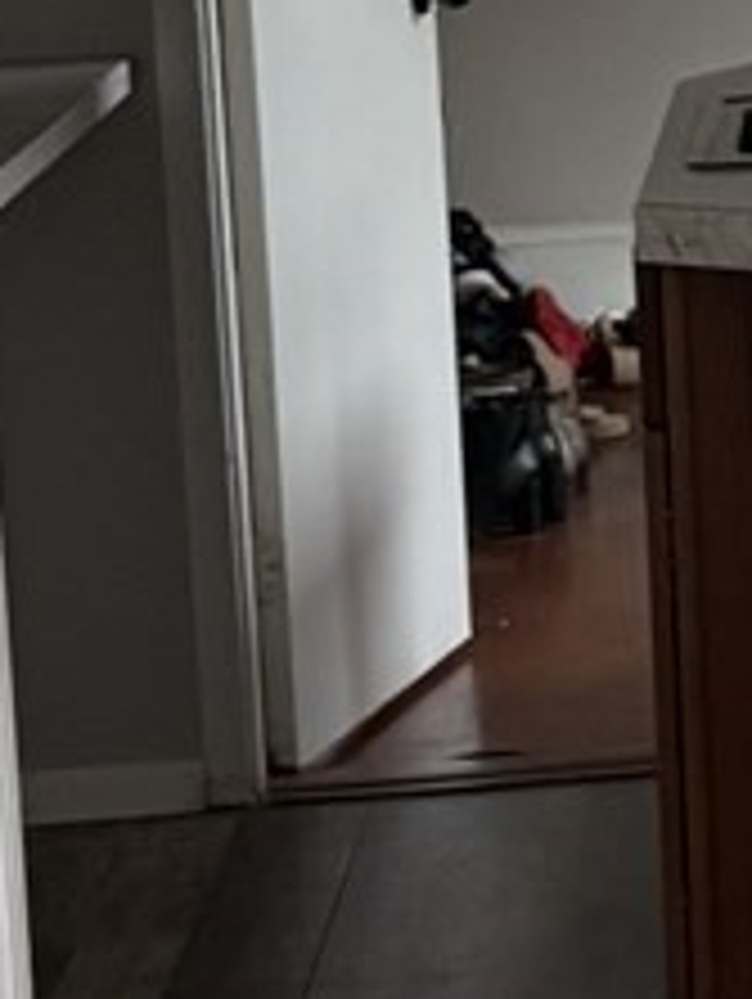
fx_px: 4799
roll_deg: -0.7
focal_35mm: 166
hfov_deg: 8.1
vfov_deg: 11.8
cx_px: 1986
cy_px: 54
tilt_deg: -7.0
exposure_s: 1/83
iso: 200
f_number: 1.78
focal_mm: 6.76
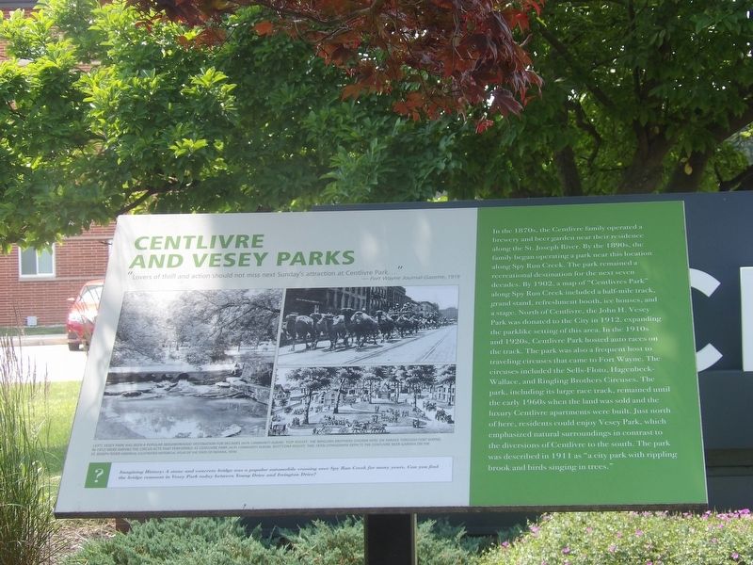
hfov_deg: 23.0
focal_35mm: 85
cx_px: 376
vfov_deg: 17.4
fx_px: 1849
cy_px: 282
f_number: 4.1
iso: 111
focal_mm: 15.3
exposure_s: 1/100
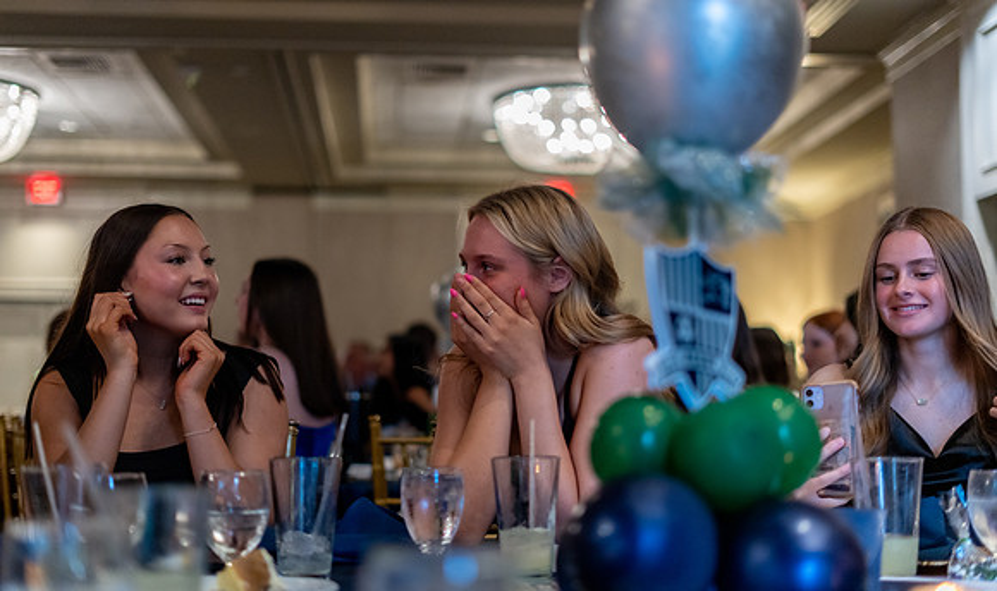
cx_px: 498
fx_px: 1396
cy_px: 296
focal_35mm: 52
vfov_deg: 23.9
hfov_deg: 39.3
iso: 2500
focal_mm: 50
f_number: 1.8
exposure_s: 1/250
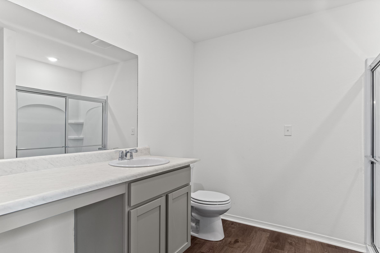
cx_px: 190
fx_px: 201
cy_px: 132
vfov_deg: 64.5
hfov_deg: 86.9
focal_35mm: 19
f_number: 9
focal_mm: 12
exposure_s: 1/4
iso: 250
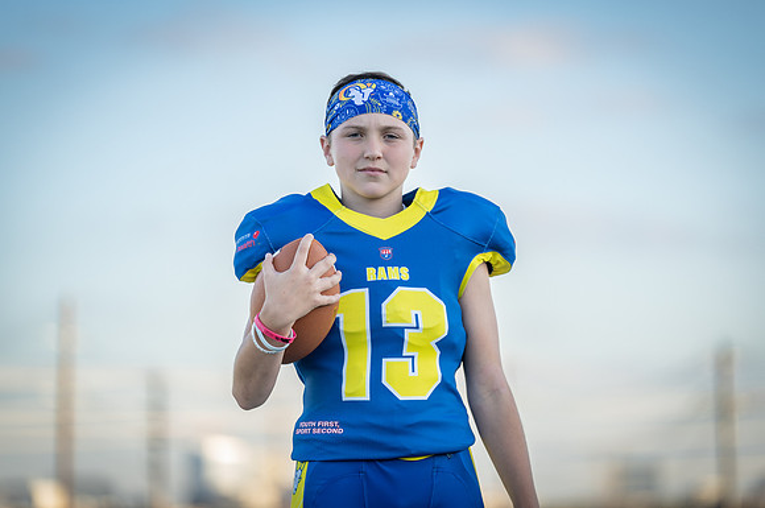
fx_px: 3862
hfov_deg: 11.3
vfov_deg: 7.5
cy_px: 244
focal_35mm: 182
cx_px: 396
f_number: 2.8
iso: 100
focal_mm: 170
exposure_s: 1/400
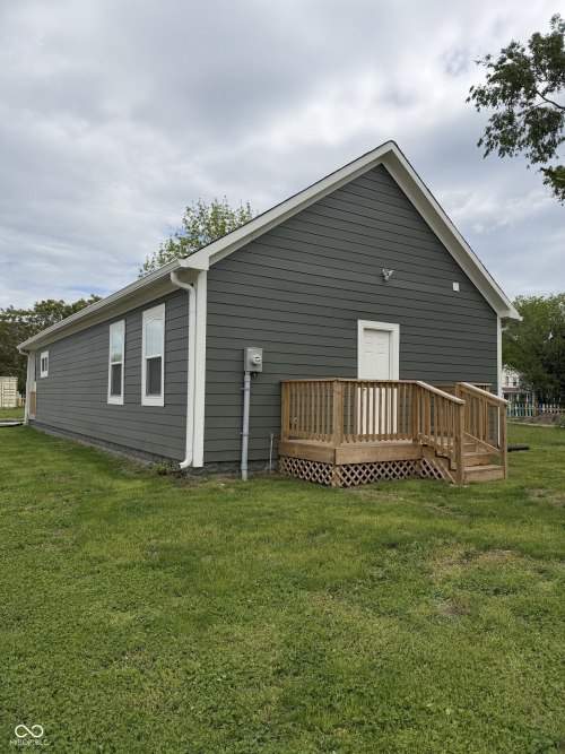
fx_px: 522
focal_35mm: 24
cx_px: 282
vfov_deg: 71.6
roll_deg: +0.7
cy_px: 377
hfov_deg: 56.8
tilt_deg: +4.0
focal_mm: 6.76
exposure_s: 1/6173
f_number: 1.78
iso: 80
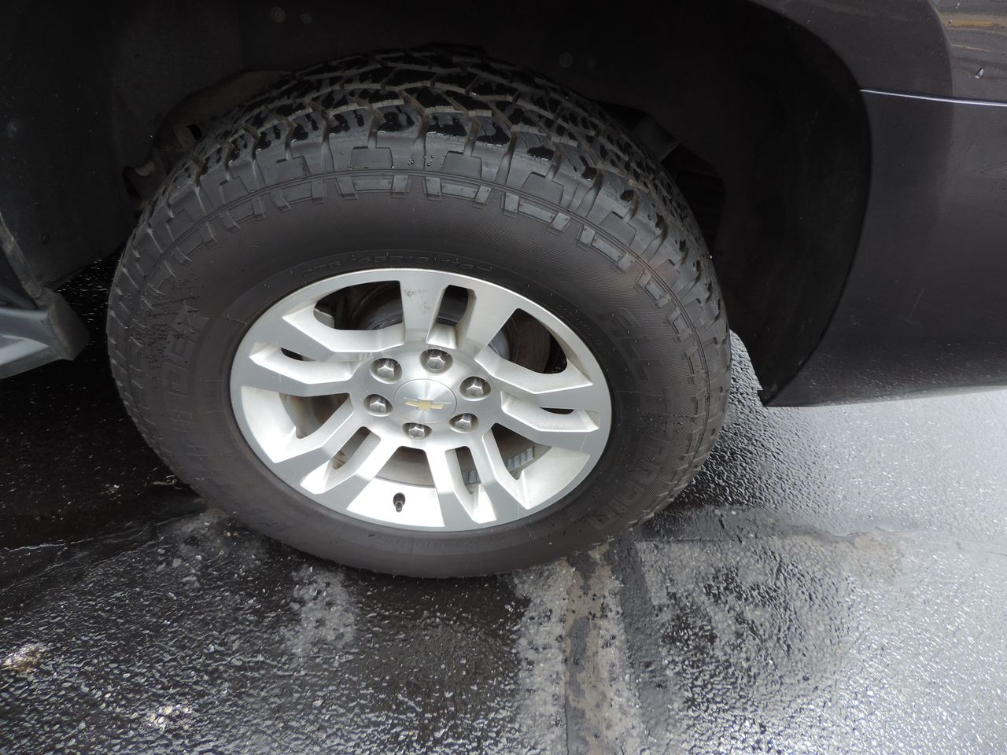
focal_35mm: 24
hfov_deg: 71.6
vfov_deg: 56.8
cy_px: 378
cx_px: 504
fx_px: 698
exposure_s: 1/125
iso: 80
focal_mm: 4.3
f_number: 3
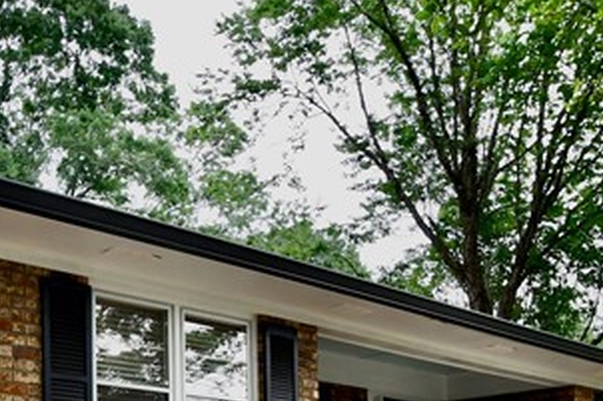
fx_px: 904
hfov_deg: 36.7
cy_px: 511
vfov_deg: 22.6
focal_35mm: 54
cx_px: 230
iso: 400
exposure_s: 1/250
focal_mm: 10
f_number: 5
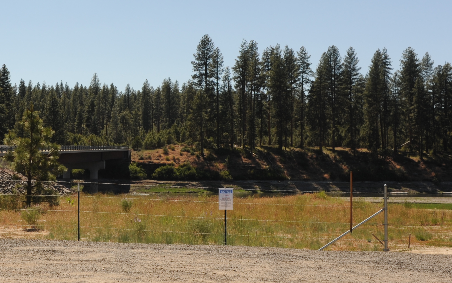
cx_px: 69
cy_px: 125
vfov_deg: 16.9
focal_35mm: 77
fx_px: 949
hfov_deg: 26.1
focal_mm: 35
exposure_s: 1/400
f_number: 10
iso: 200
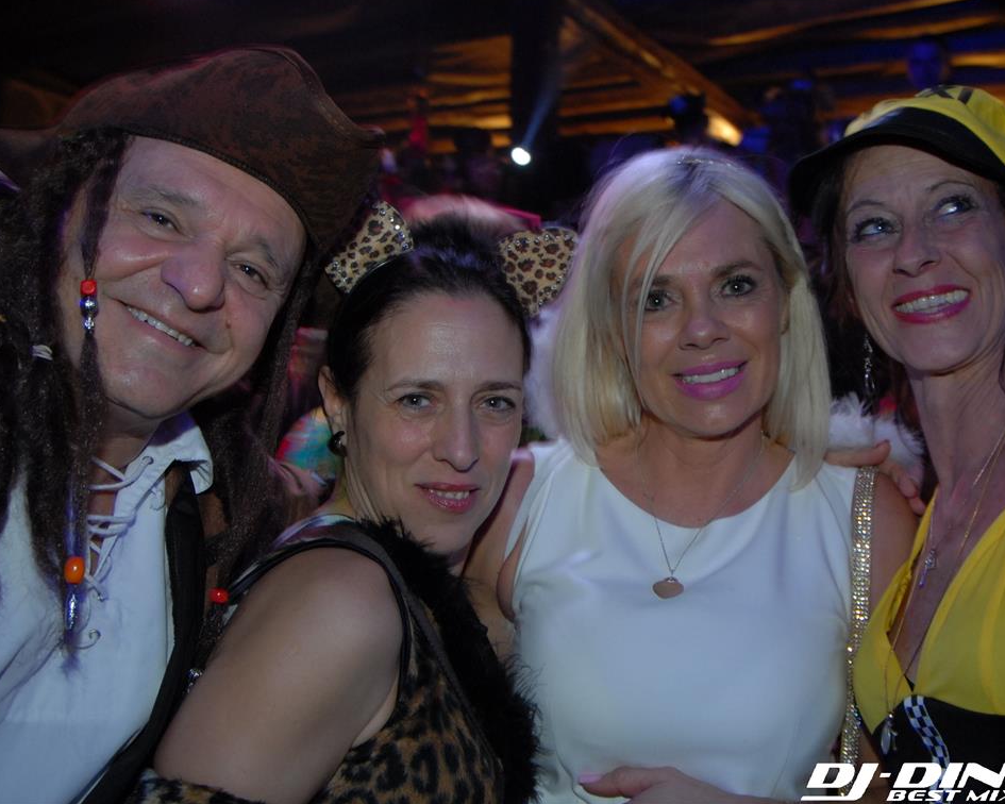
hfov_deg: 44.7
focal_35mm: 41
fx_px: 1220
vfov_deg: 36.5
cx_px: 552
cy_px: 397
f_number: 5.6
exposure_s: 1/8
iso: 400
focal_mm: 24
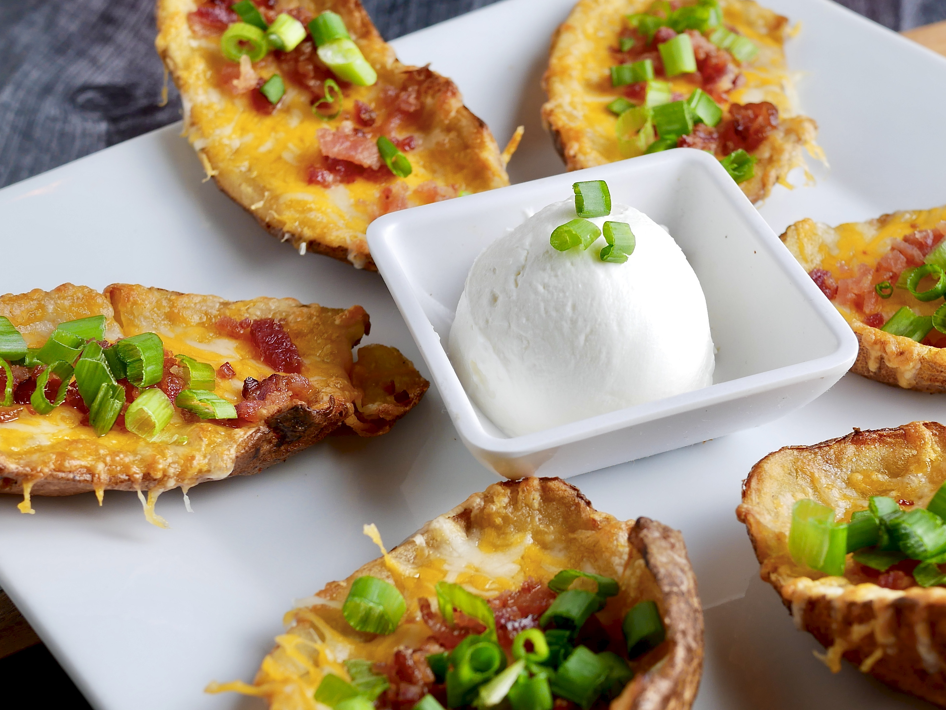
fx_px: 1777
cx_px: 557
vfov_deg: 22.6
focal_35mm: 65
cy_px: 406
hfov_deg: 29.7
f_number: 4
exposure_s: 1/60
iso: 200
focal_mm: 20
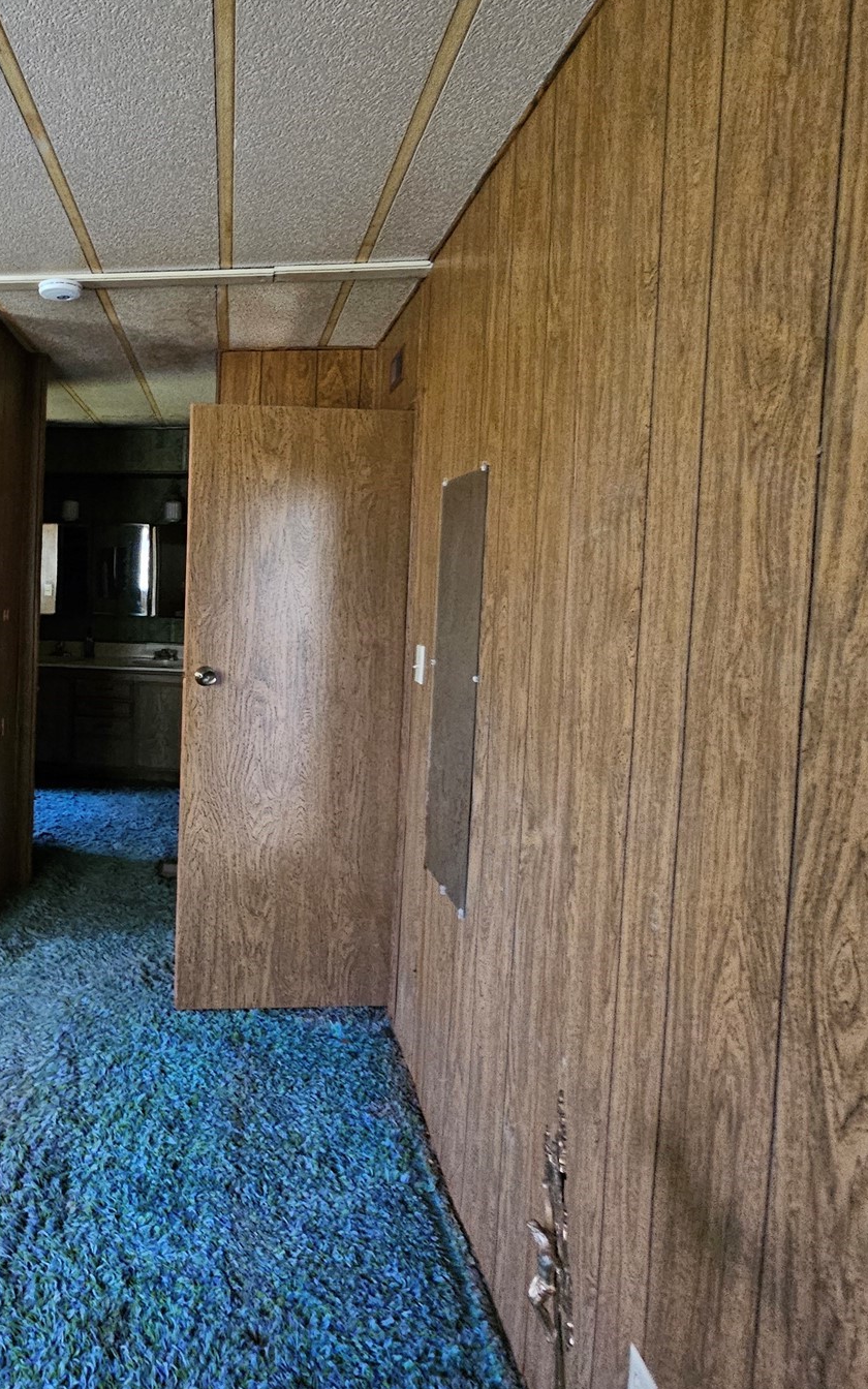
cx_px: 62
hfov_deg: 49.9
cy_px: 642
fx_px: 795
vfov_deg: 82.1
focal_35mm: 21
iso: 640
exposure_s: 1/24
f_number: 2.2
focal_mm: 2.2
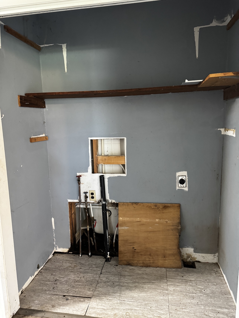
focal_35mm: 24
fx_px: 221
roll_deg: +1.5
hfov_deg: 56.8
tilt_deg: -8.9
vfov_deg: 71.6
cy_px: 159
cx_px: 120
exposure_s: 1/40
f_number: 1.78
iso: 640
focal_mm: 6.76
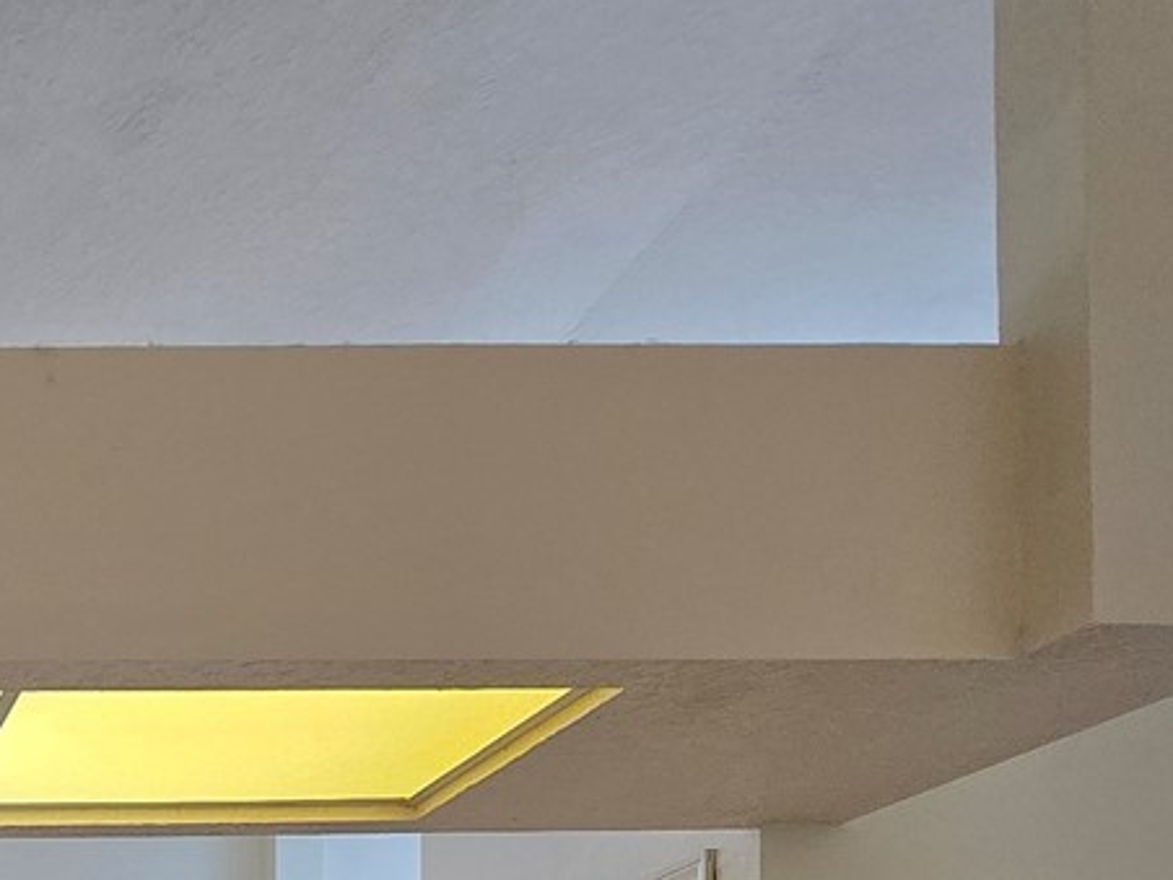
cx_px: -356
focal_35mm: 46
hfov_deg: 31.6
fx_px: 1559
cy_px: 1337
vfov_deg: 24.3
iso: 80
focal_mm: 2.2
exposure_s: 1/60
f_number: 2.2
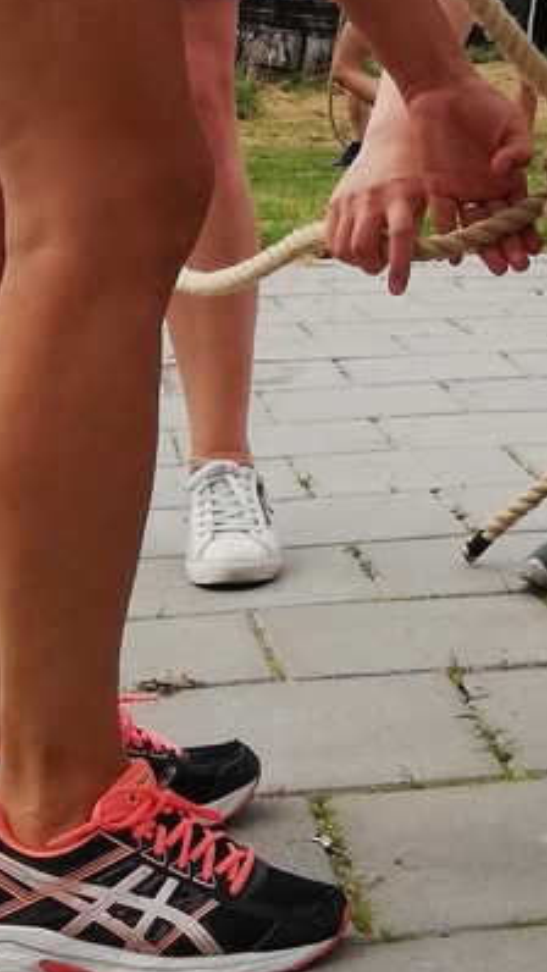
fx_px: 2345
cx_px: 723
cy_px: -173
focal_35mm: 91
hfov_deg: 12.8
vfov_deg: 21.8
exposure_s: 1/790
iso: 50
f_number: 2.2
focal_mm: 3.81
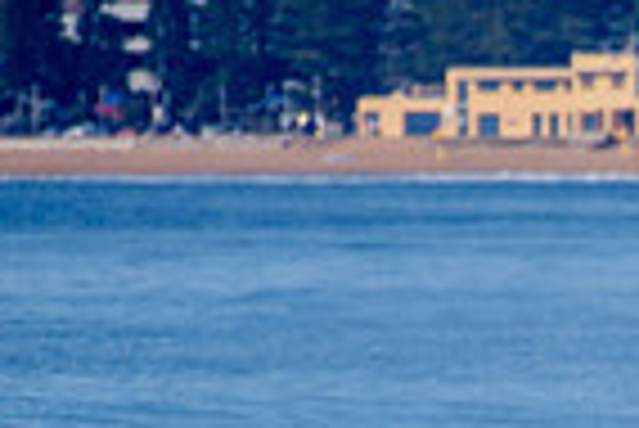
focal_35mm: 2041
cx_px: 914
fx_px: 36264
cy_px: 737
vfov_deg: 0.7
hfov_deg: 1.0
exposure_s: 1/1600
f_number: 5.6
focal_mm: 500
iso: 125
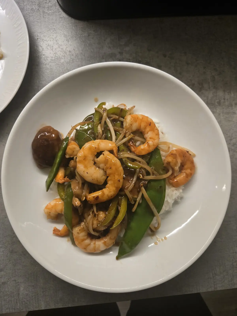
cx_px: 118
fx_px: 210
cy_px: 158
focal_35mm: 23
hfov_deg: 58.9
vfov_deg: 73.9
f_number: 1.8
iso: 400
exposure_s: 1/100
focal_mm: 5.4
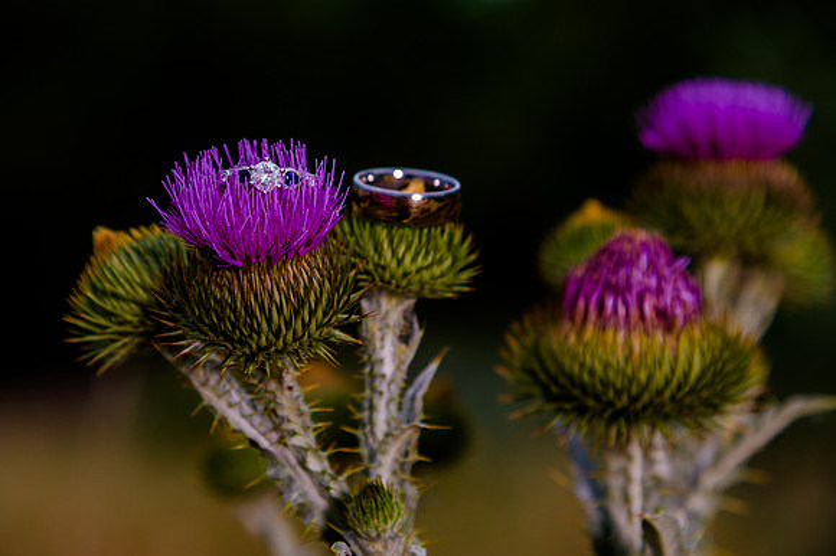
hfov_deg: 14.9
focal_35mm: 138
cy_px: 247
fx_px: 3195
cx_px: 356
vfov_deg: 10.0
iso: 800
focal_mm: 120
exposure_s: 1/250
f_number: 5.6
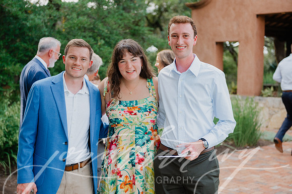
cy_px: 97
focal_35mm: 60
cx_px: 146
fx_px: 486
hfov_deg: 33.4
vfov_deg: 22.6
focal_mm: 60
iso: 450
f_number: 2.8
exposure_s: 1/1000
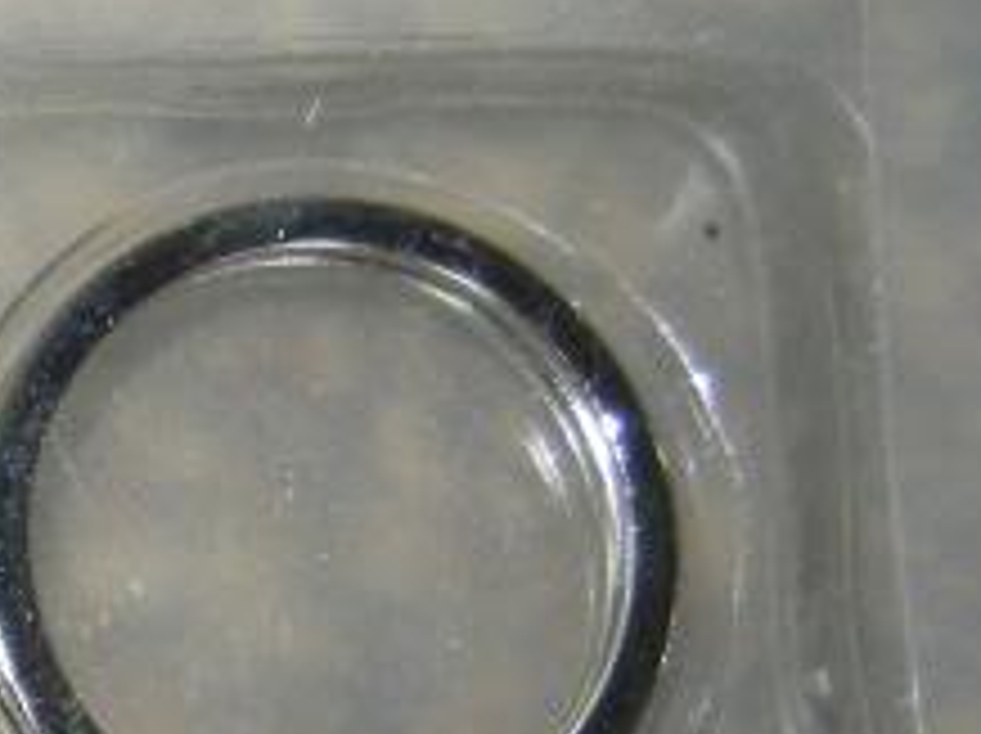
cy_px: 1274
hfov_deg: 12.7
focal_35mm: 141
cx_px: -824
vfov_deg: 10.0
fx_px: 3991
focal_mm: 5.4
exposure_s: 1/30
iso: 200
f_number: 7
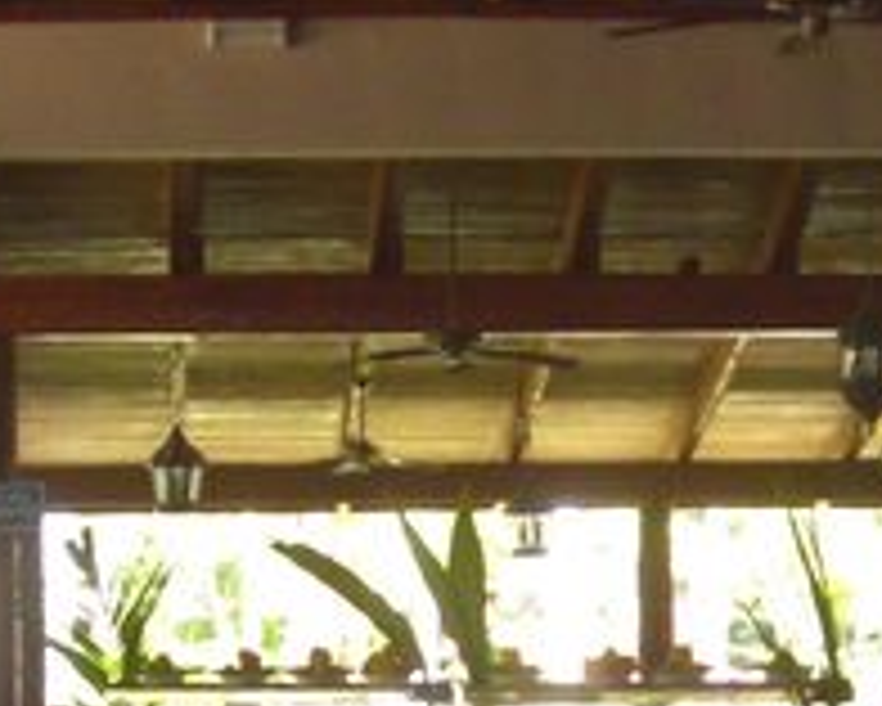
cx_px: 441
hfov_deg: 9.9
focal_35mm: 194
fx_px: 5067
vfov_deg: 7.9
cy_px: 814
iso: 200
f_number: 2.7
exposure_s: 1/60
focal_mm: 6.2
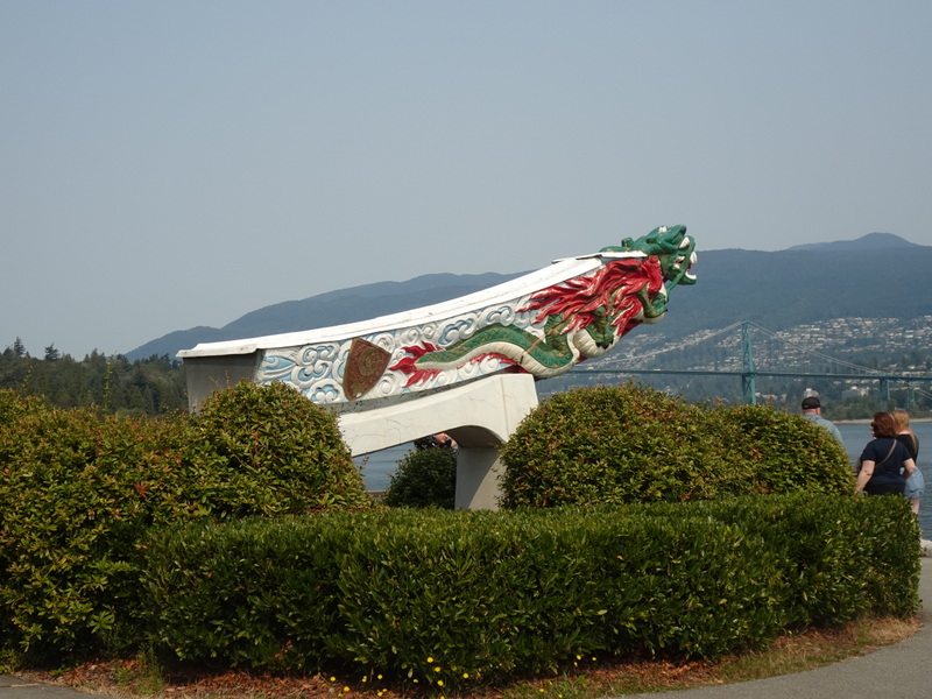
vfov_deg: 25.2
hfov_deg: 33.2
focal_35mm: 58
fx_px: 1562
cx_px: 466
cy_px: 350
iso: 80
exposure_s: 1/640
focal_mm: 9.24
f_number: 4.5
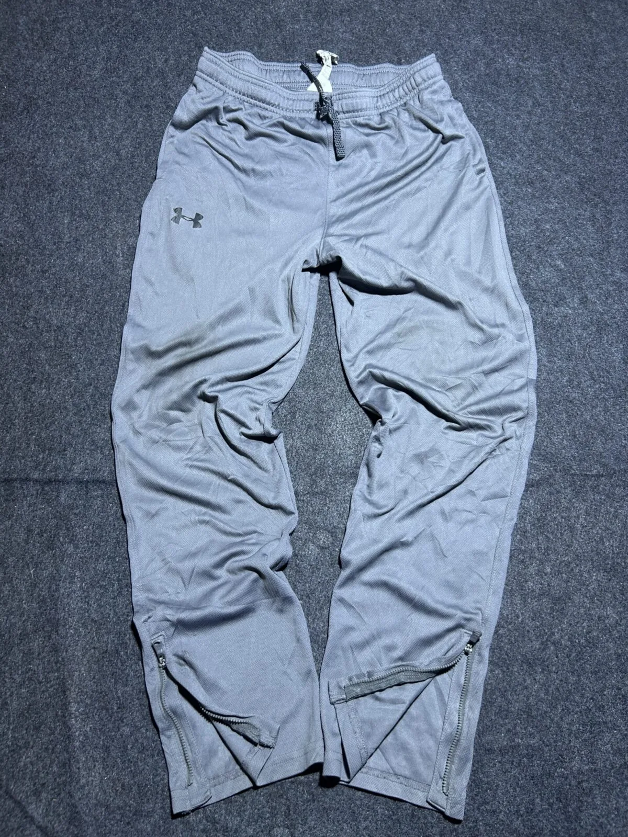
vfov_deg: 67.3
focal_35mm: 26
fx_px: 629
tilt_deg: -48.4
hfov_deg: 53.1
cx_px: 314
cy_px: 418
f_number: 1.5
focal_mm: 5.7
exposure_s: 1/50
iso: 64
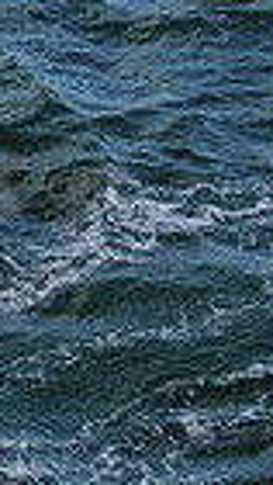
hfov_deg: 5.3
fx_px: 2773
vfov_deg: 9.9
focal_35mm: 216
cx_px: -615
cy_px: 78
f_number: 3.8
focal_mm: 8.6
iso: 100
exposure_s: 1/500
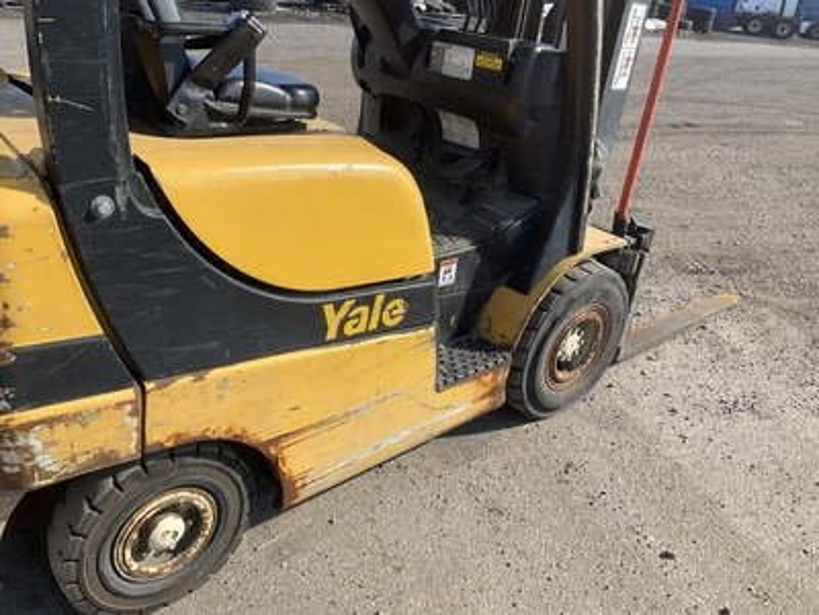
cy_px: 308
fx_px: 686
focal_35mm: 29
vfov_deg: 48.2
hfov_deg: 61.7
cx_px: 410
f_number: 1.8
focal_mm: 3
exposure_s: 1/869
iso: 25
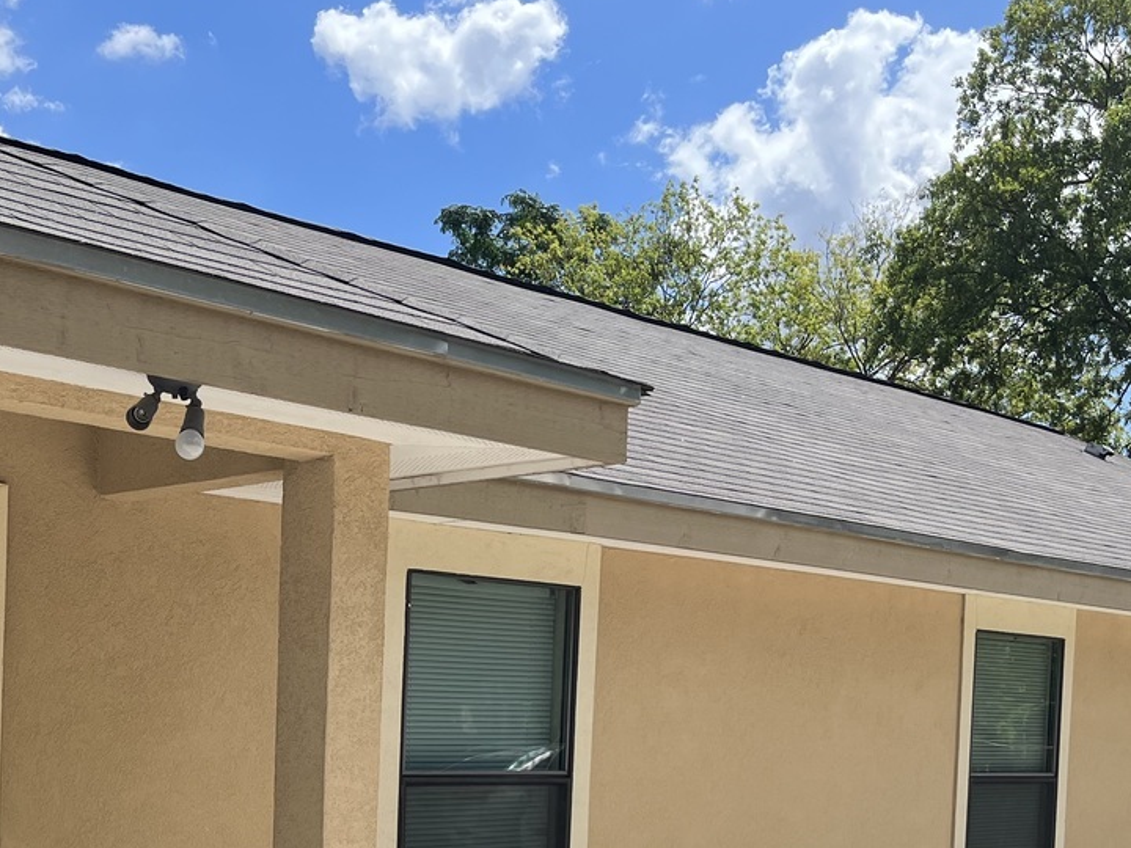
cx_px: 314
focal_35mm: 52
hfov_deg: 36.2
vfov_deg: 27.0
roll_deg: -1.4
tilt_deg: -2.3
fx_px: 1699
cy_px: 780
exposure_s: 1/3745
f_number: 1.6
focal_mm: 5.1
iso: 50
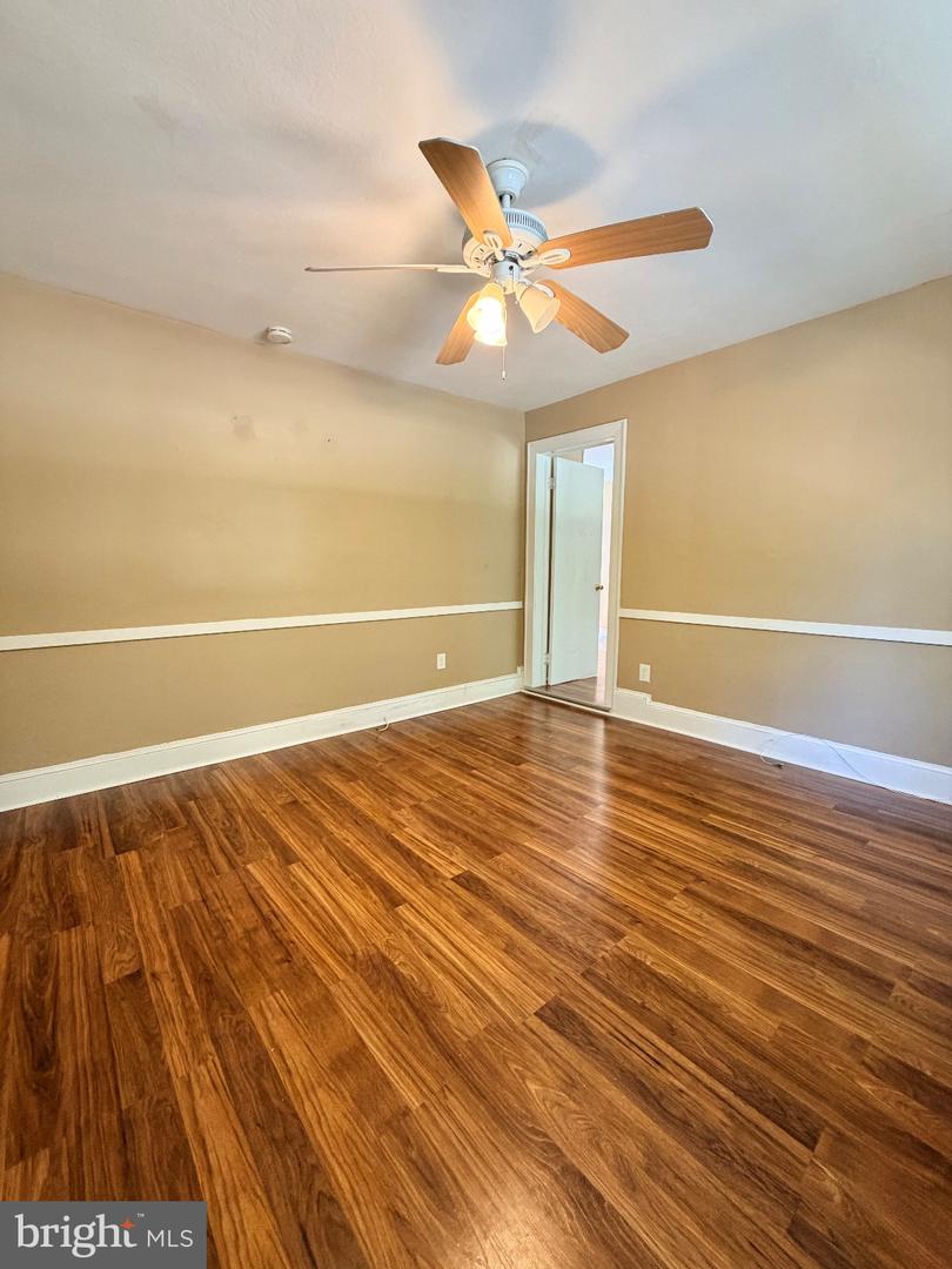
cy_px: 634
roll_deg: -0.7
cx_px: 476
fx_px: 513
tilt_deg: -7.2
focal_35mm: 14
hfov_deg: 85.7
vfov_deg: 102.1
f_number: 2.2
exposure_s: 1/60
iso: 250
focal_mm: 2.22
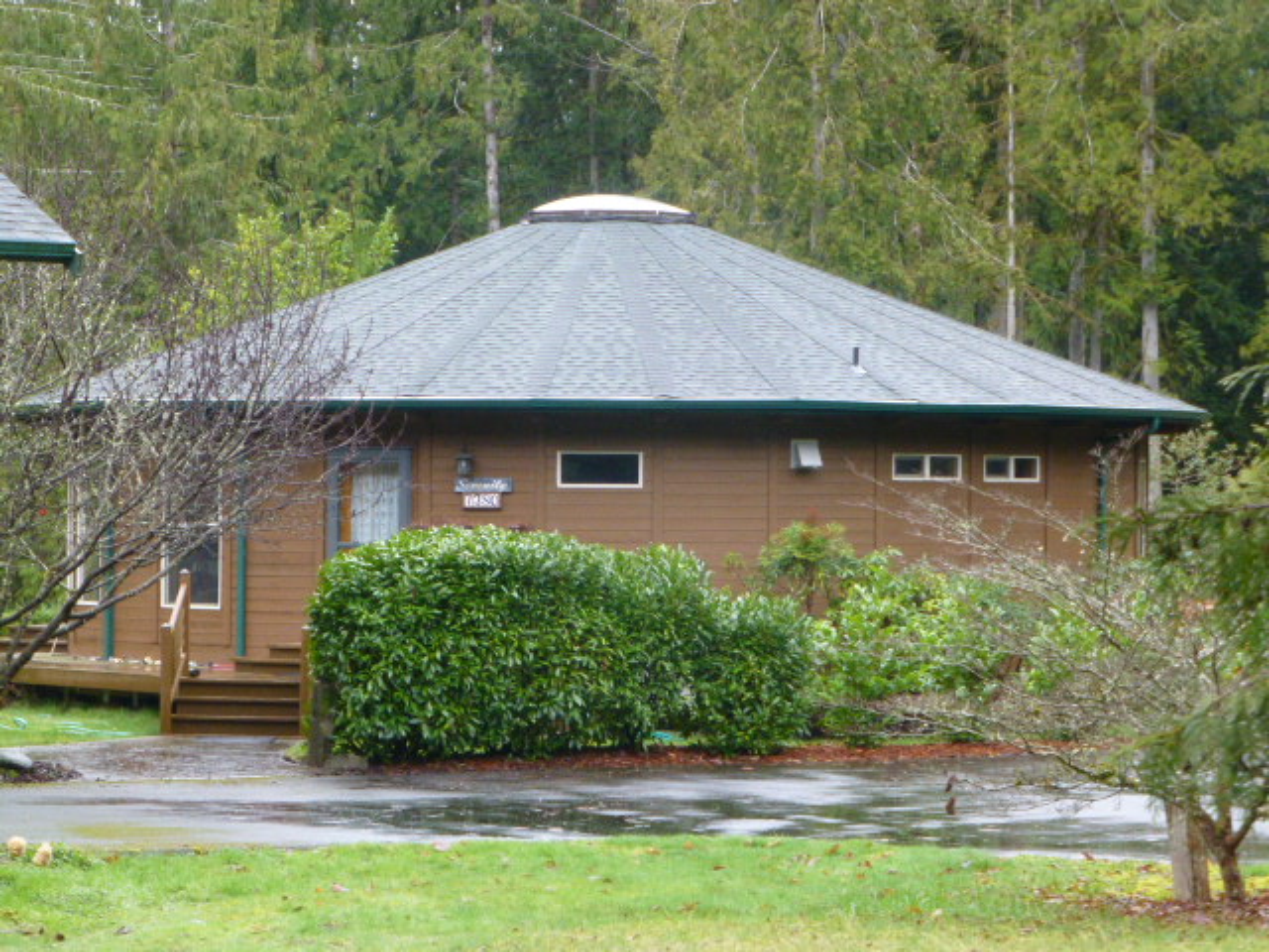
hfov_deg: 15.3
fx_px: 4729
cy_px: 476
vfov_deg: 11.5
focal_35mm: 129
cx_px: 634
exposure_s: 1/160
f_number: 5.4
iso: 500
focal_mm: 23.1
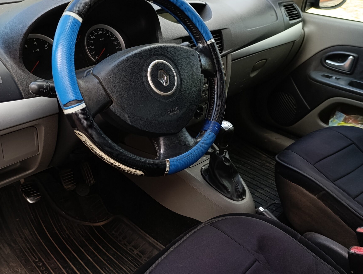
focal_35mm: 34
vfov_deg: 41.9
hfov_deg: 53.9
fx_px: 357
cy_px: 139
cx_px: 179
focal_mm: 6.14
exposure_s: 1/100
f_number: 1.6
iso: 100
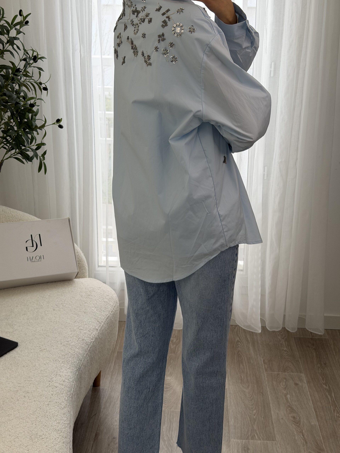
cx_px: 170
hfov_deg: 30.3
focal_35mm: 48
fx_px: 629
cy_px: 226
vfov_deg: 39.7
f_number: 1.78
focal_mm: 6.76
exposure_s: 1/363
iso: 64
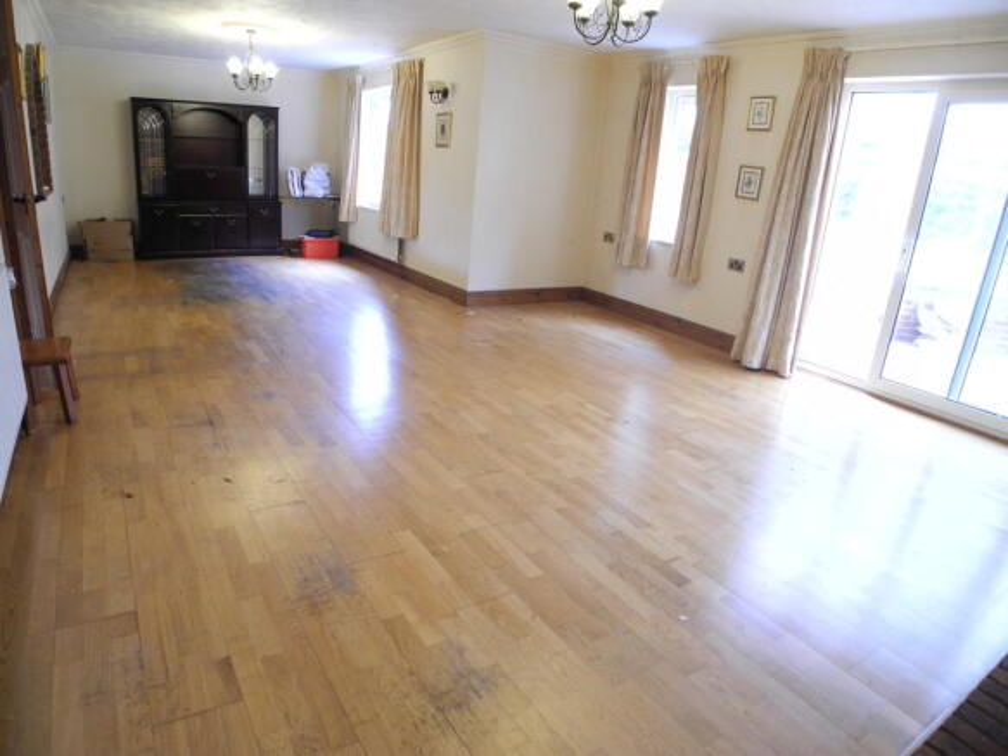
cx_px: 504
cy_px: 378
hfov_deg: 63.5
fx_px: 815
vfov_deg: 49.7
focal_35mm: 28
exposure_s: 1/33.3
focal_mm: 6
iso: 400
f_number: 2.8
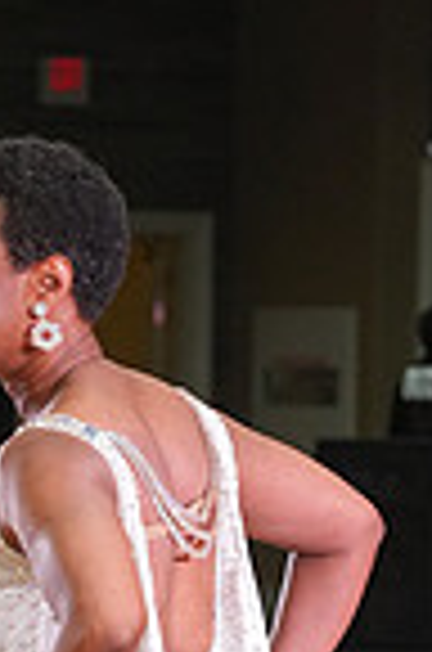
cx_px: -344
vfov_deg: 6.5
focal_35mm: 313
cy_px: 922
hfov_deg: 4.3
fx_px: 5661
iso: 2500
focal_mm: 78
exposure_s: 1/200
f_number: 4.5
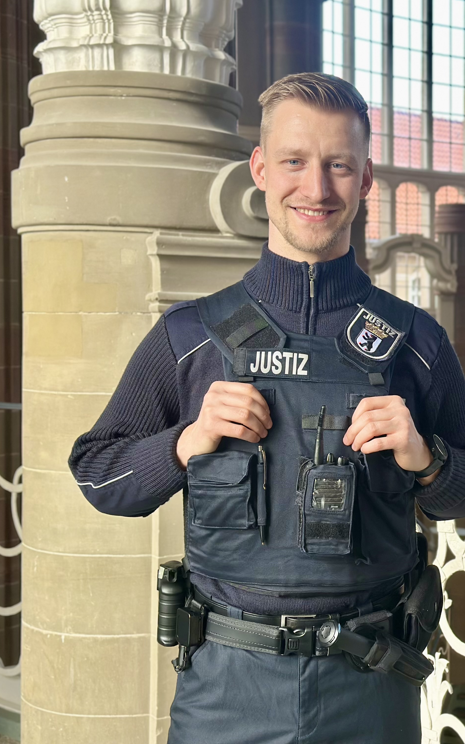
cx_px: 483
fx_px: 1379
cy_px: 372
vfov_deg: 30.2
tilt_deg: -2.2
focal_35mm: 68
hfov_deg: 18.6
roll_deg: -0.7
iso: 64
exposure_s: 1/130
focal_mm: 6.86
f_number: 1.78
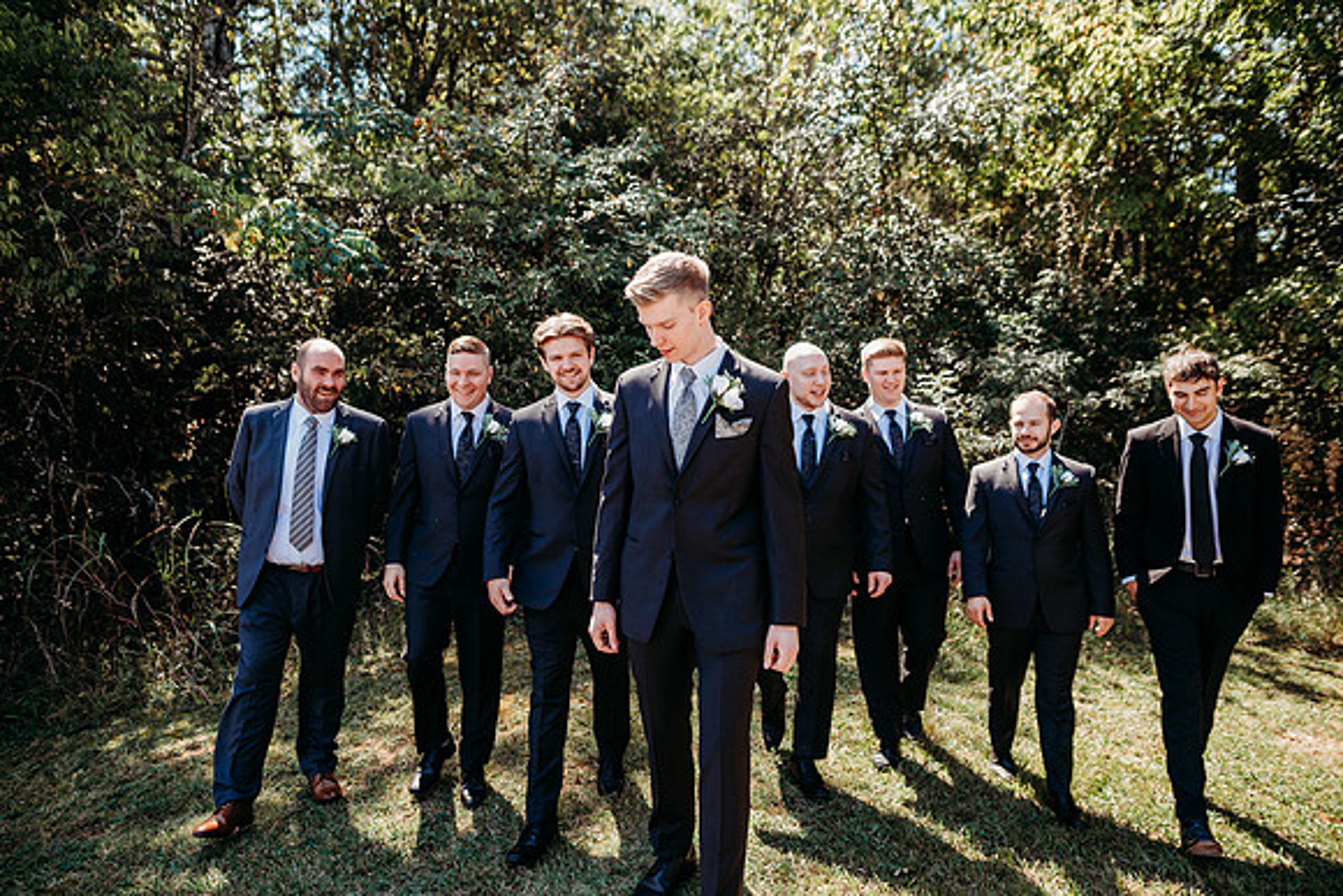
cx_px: 672
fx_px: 896
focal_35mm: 24
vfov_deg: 53.2
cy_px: 448
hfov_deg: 73.7
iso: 100
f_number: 2.8
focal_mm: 24
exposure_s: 1/400
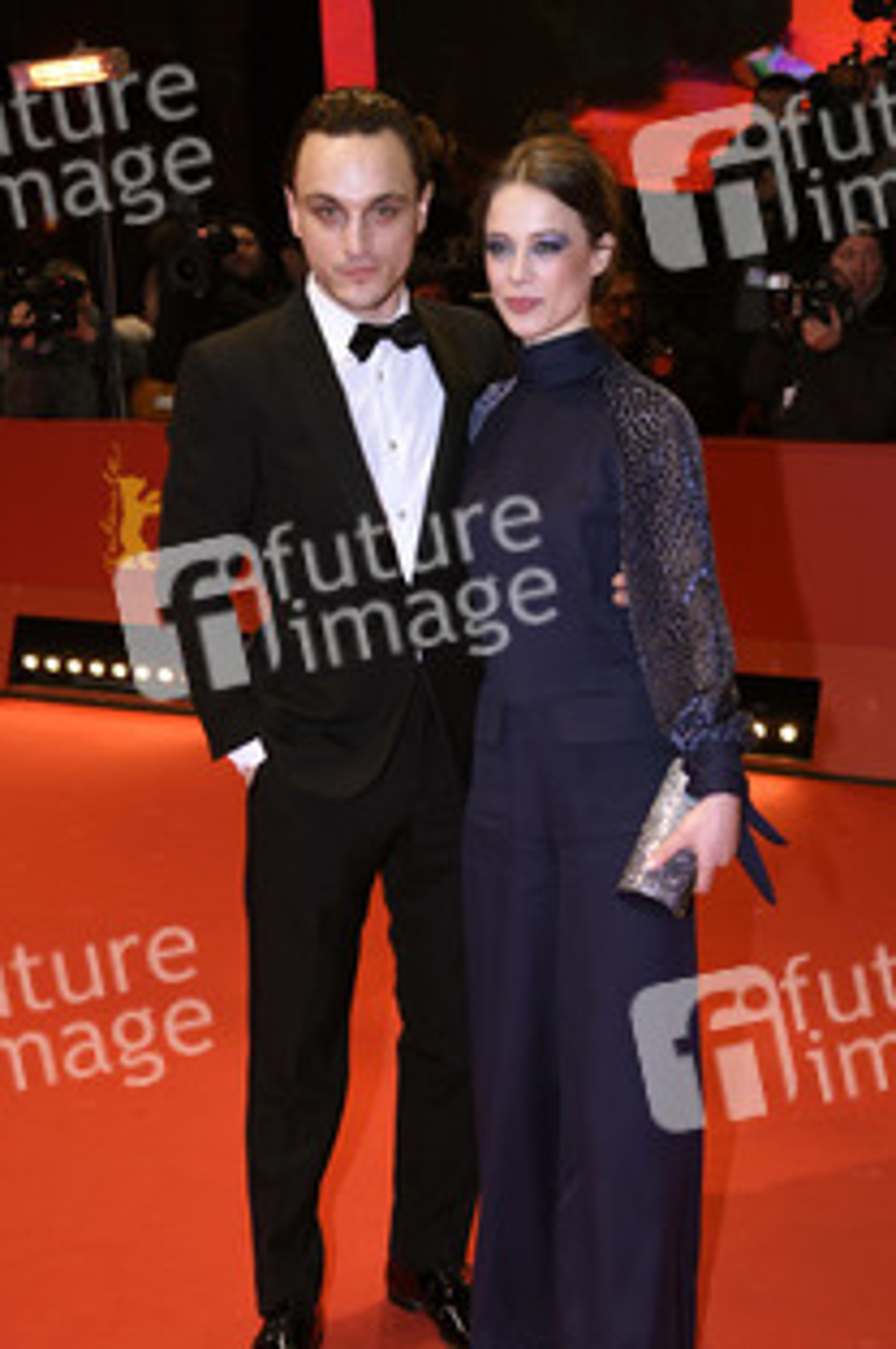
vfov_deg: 42.6
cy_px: 815
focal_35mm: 46
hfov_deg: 29.2
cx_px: 461
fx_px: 1721
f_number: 3.2
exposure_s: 1/400
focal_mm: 24
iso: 640
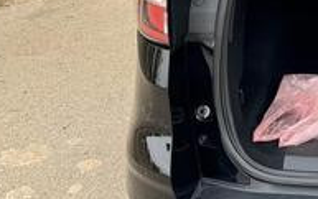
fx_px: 746
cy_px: -183
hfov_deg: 21.8
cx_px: 410
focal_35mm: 86
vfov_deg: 13.3
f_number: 1.78
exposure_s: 1/812
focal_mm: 6.76
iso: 80
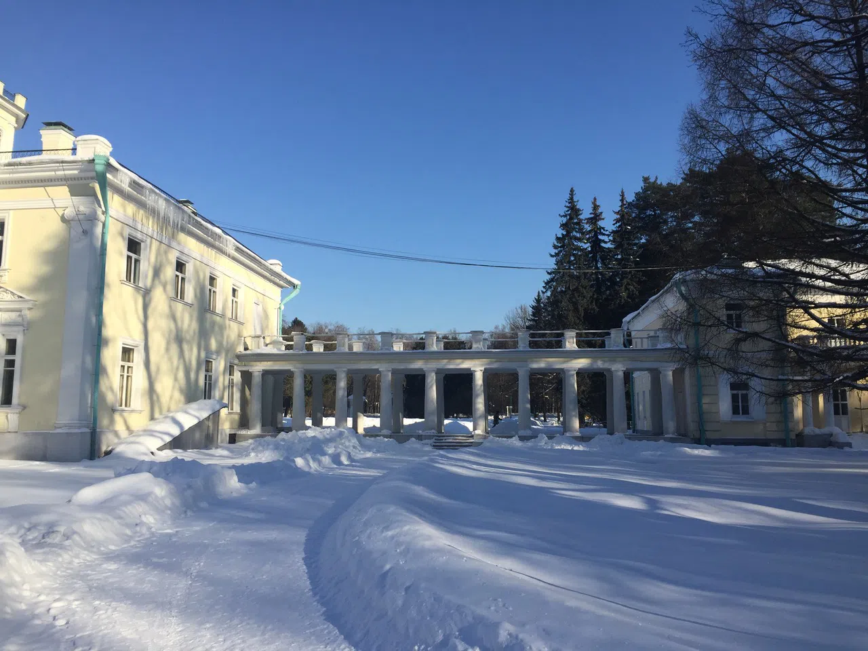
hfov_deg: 61.7
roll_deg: +1.0
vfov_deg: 48.2
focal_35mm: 29
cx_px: 434
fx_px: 727
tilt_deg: +7.2
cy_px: 326
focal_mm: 4.15
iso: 32
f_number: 2.2
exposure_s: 1/2083
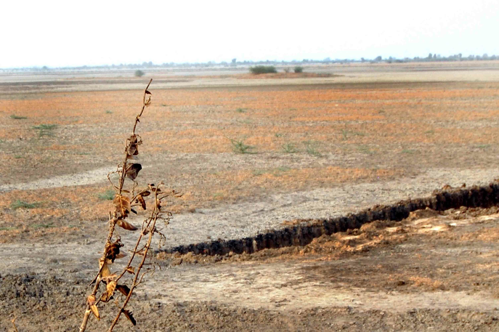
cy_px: 166
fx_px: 1142
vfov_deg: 16.5
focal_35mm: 82
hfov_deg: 24.6
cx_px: 250
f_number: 5.6
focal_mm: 55
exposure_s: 1/125
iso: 250
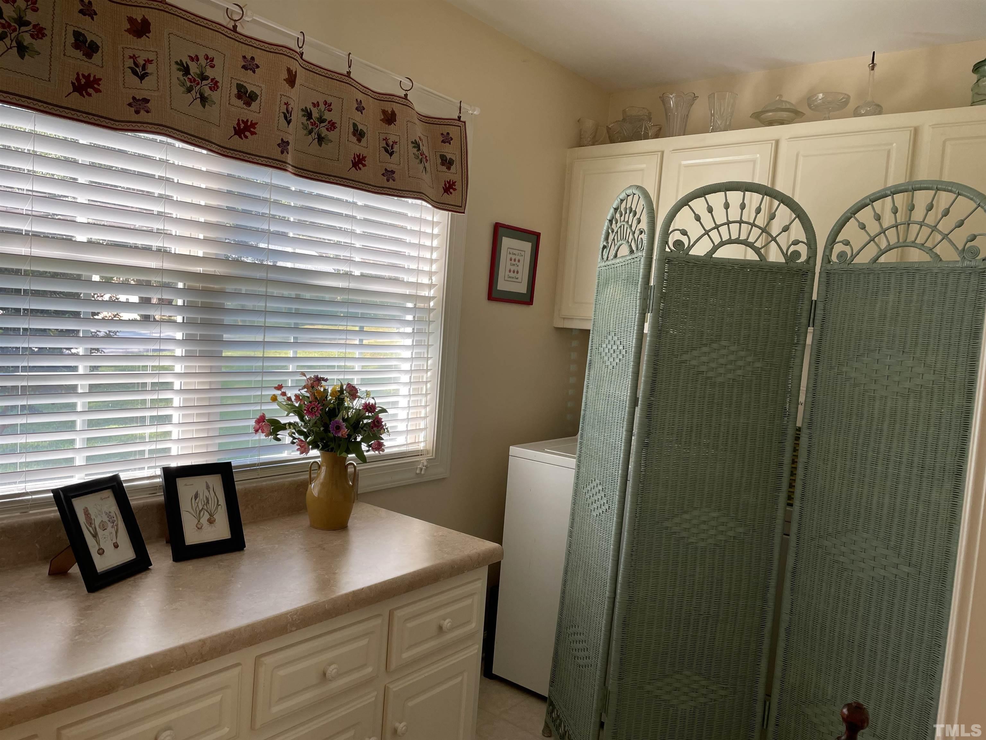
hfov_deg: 67.3
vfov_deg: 53.1
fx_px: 741
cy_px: 370
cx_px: 493
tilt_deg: -3.8
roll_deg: -3.1
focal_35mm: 26
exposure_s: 1/120
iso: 40
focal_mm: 4.2
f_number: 1.6
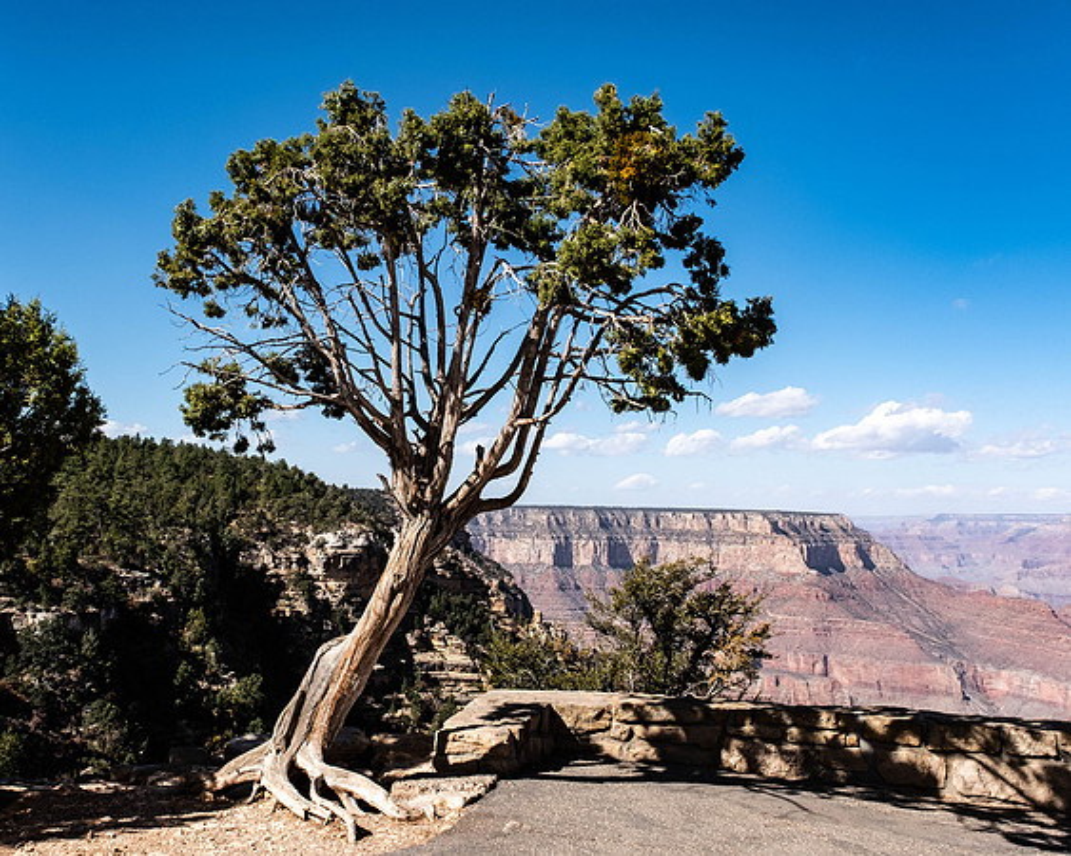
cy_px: 409
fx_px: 1158
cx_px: 388
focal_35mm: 37
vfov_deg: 40.6
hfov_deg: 49.1
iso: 200
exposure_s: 1/340
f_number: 8
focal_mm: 16.5
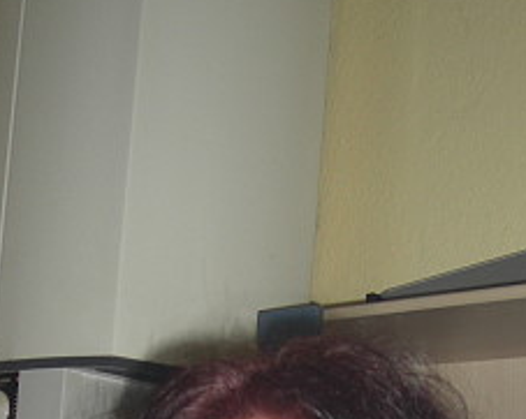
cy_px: 573
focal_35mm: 99
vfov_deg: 14.7
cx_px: 250
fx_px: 1539
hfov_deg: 19.4
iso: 200
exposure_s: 1/60
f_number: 2.8
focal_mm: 7.9
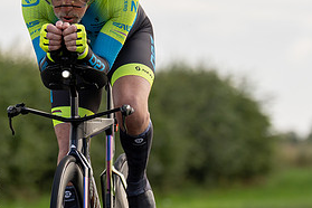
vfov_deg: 3.1
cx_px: 25
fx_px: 3804
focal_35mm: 439
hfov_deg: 4.7
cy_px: 92
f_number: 3.2
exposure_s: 1/1000
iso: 100
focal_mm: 135
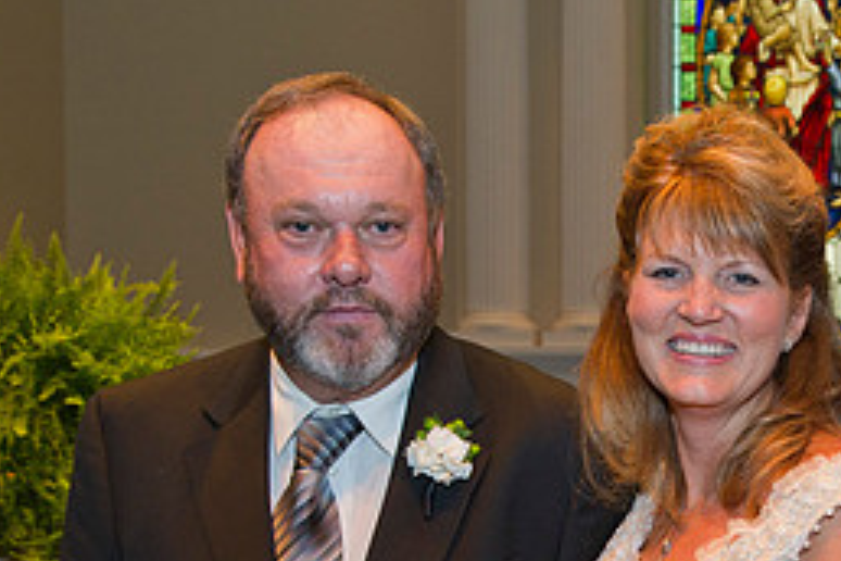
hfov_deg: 27.0
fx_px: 1682
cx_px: 766
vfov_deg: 18.3
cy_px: 590
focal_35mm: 72
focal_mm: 32
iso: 1600
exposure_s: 1/60
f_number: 5
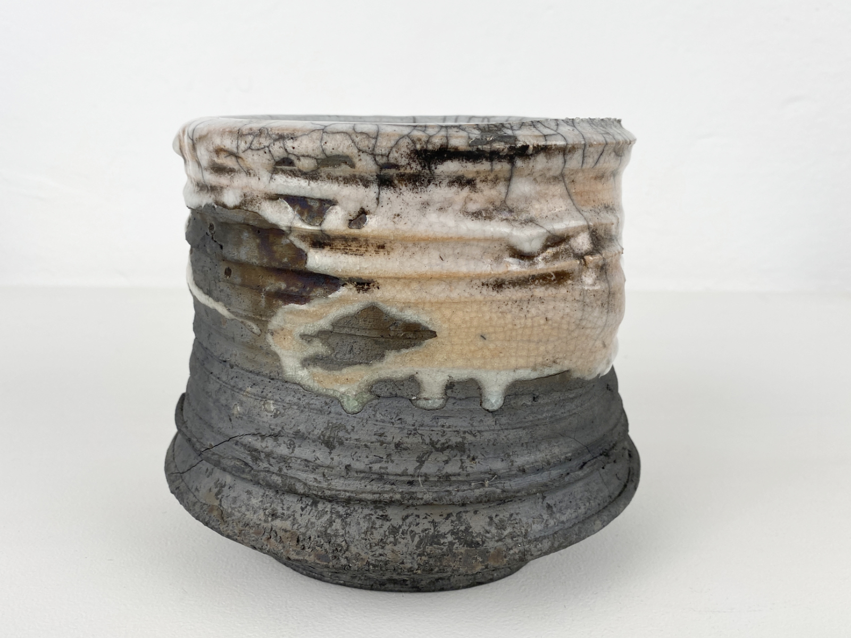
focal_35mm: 26
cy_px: 319
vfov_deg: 53.0
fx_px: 639
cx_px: 426
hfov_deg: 67.3
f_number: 1.8
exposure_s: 1/183
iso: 32
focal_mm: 4.2
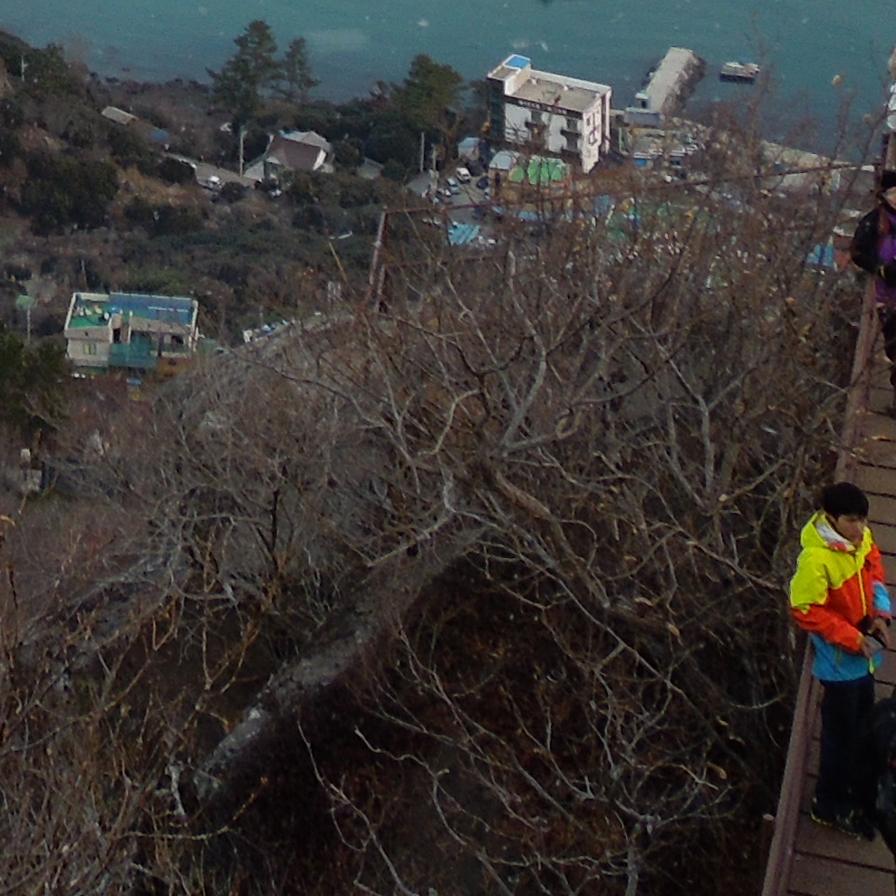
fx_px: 3016
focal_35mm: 103
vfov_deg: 14.9
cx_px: -242
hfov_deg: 16.1
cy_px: -663
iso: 100
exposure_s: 1/60
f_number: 3.3
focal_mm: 4.5
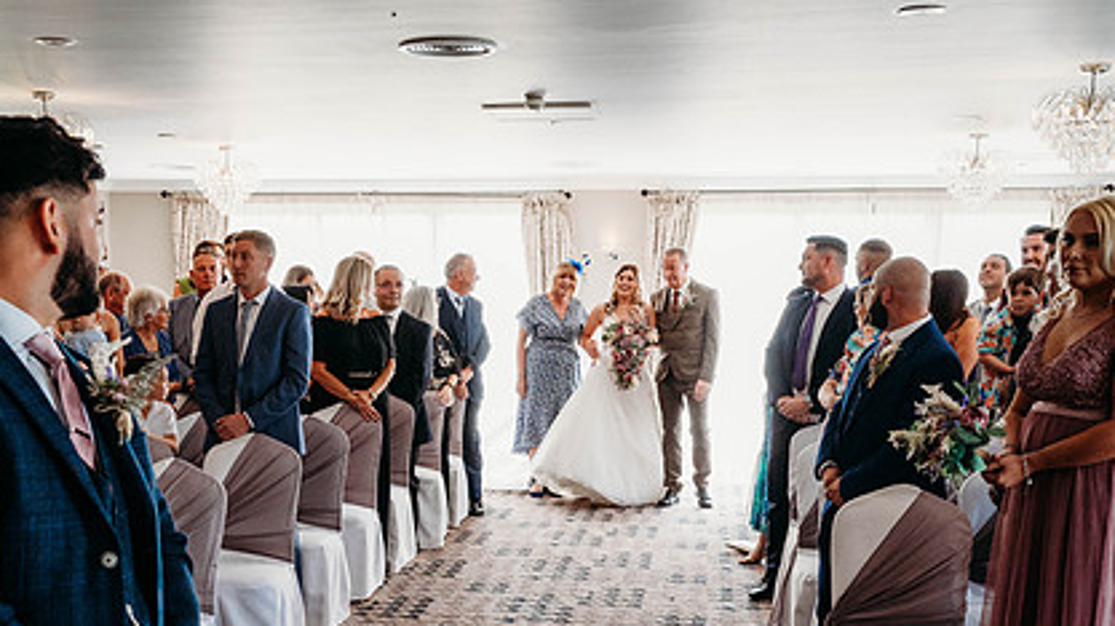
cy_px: 484
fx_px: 1507
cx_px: 374
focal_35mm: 51
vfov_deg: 23.2
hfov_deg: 40.1
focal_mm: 35
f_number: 6.3
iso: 2000
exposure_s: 1/200
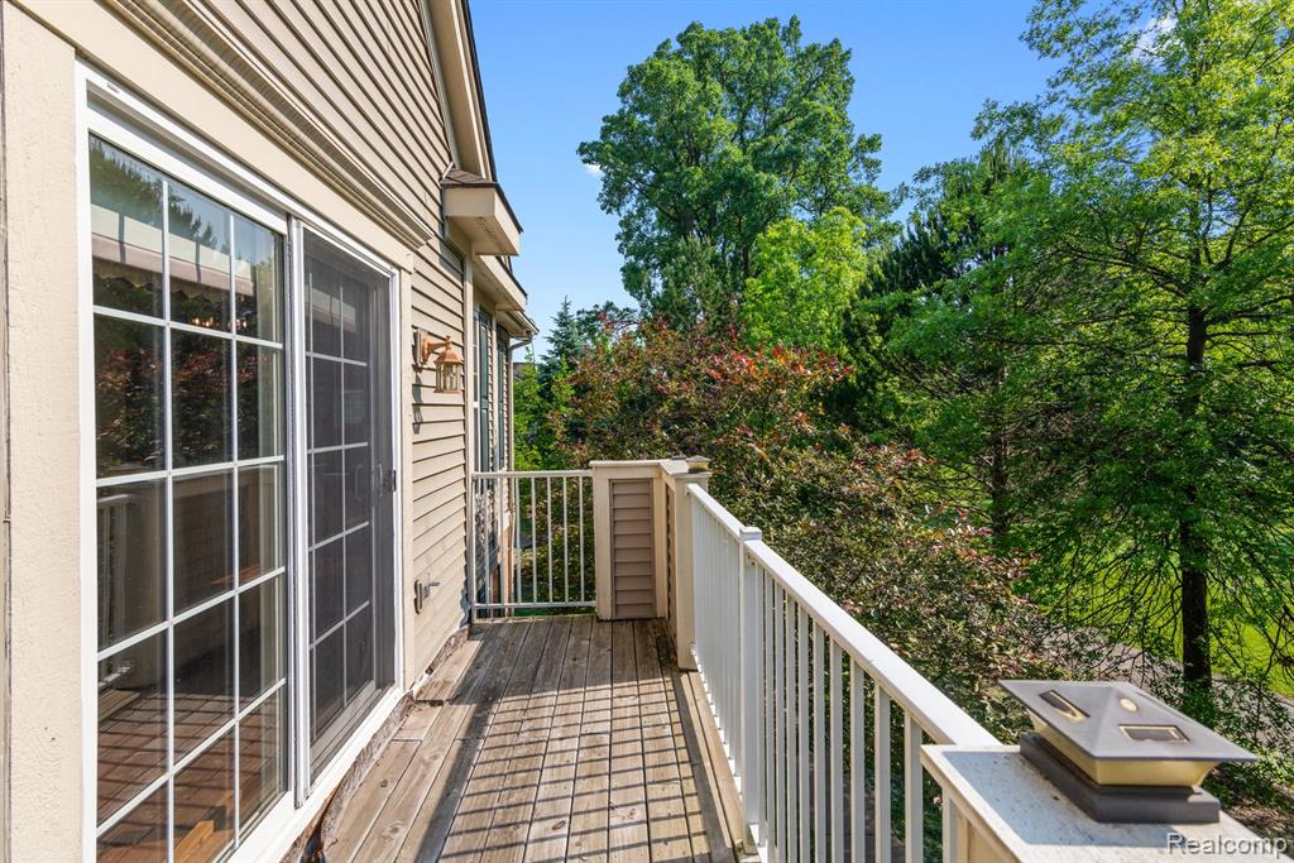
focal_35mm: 17
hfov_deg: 93.3
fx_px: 611
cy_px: 432
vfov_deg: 70.5
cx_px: 647
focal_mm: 17
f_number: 9
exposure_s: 1/500
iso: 400
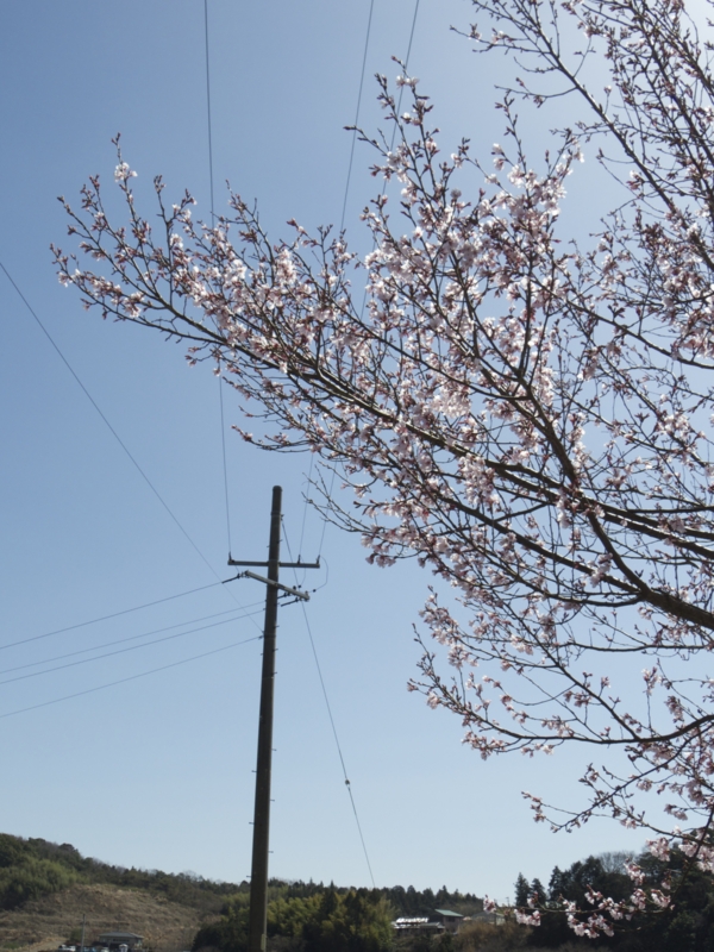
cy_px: 476
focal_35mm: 36
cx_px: 357
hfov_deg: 39.7
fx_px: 990
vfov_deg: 51.4
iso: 125
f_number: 4.5
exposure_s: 1/1000
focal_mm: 6.5
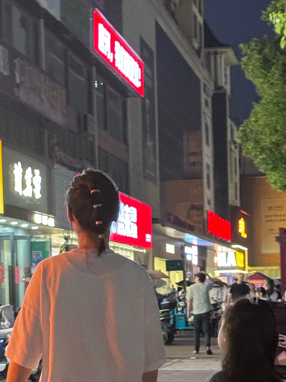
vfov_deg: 17.6
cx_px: 123
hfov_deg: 13.3
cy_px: 302
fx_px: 1223
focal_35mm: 111
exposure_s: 1/33
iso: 320
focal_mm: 6.76
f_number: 1.78
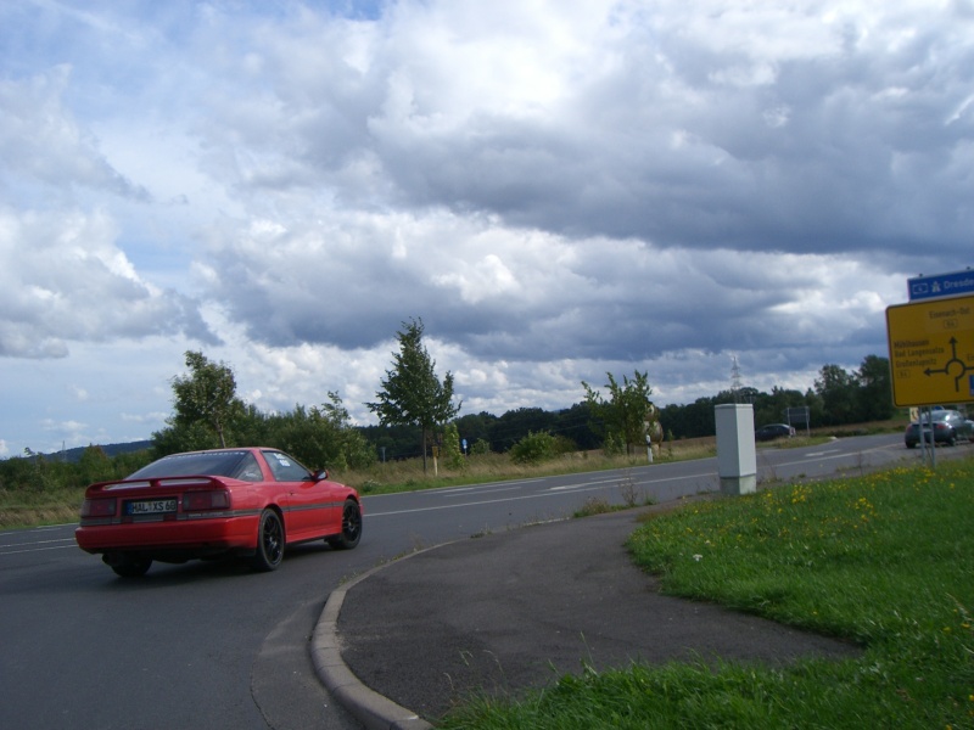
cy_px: 365
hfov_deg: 49.0
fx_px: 1069
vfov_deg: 37.7
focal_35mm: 38
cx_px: 487
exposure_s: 1/640
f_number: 4.3
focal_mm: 6.2
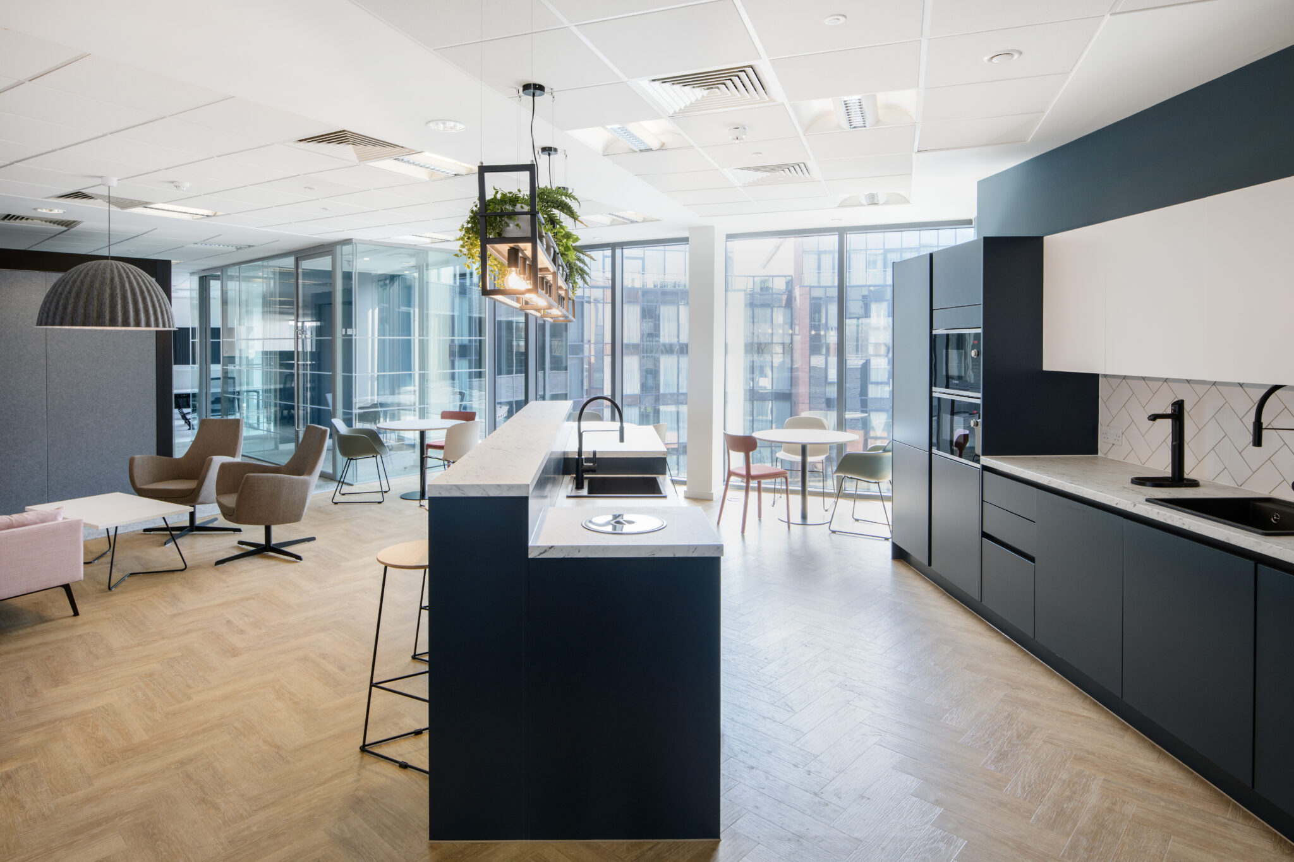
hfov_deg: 86.9
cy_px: 431
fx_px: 683
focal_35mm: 19
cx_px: 647
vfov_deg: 64.5
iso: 160
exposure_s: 1/8
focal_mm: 19
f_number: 10
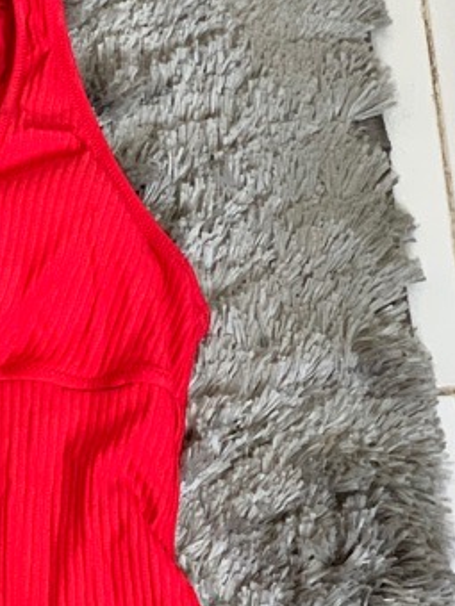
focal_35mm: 153
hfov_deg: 9.5
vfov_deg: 12.8
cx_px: -159
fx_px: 2681
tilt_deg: -70.5
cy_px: 560
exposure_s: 1/40
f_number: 2.4
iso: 500
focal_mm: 6
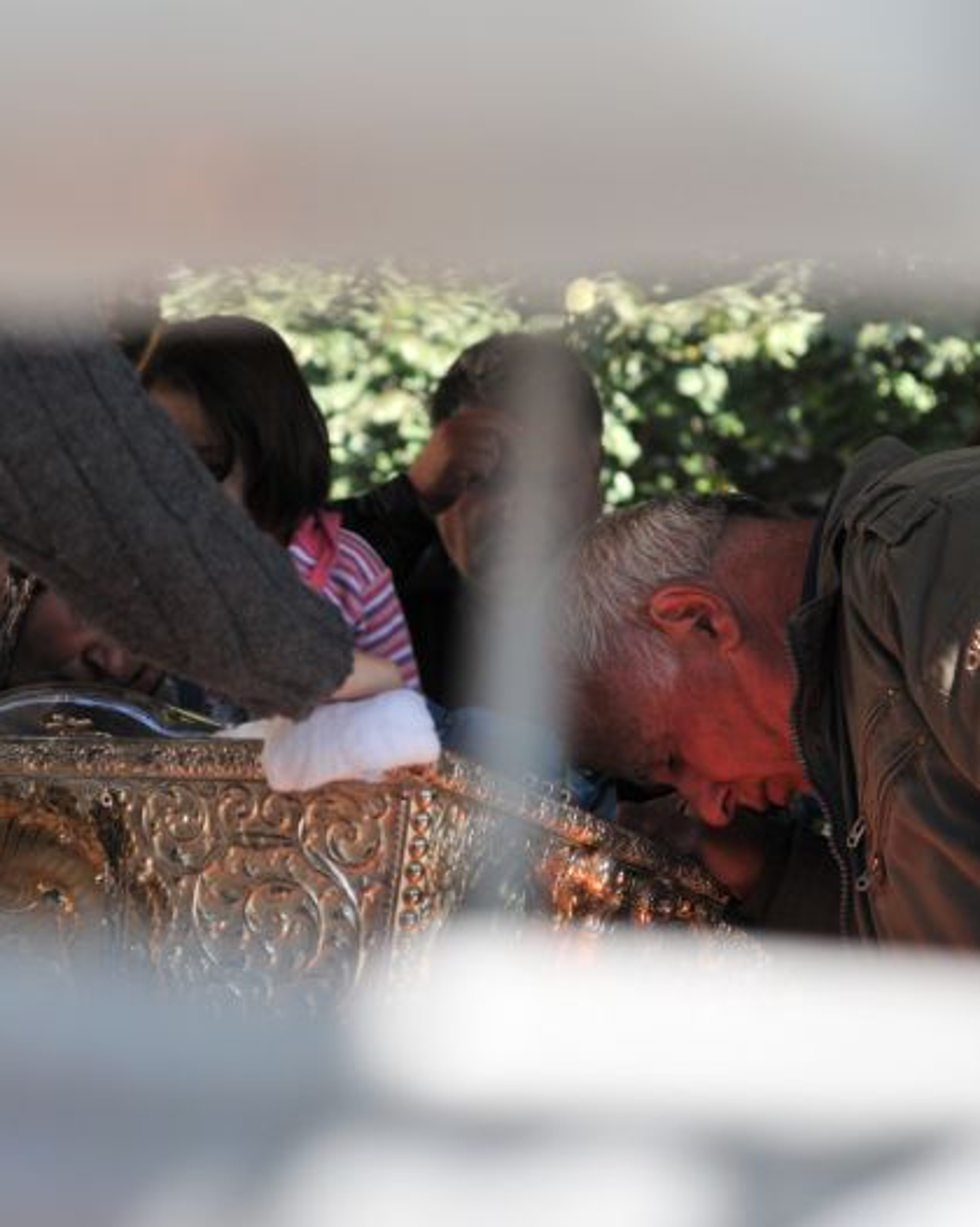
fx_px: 3884
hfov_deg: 14.4
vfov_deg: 18.0
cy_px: 617
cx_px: 429
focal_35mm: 107
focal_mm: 50
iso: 320
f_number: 5
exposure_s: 1/640
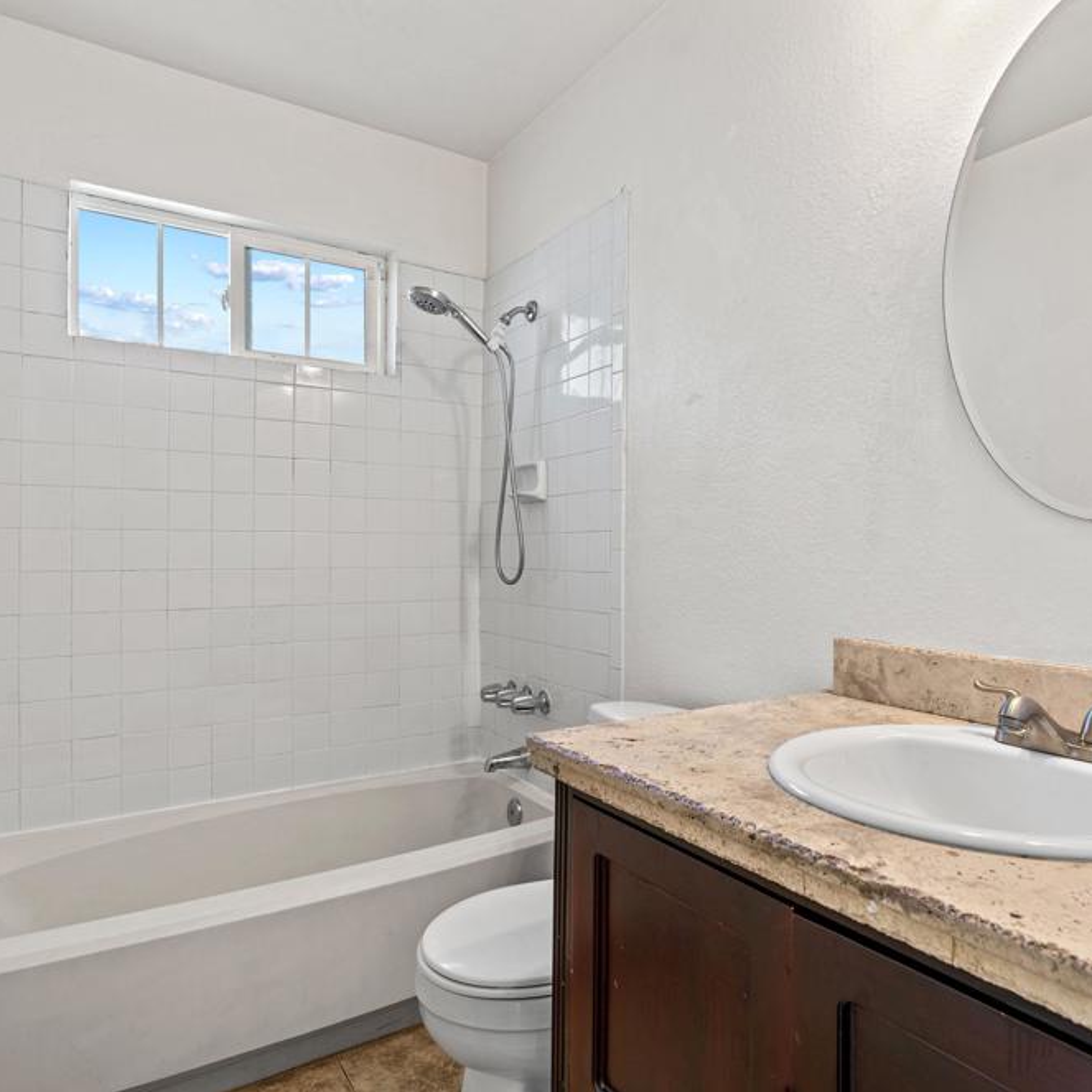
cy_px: 536
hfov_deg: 72.0
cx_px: 600
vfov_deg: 72.1
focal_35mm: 21
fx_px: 749
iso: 100
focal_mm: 16
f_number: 8
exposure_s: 1/1.25
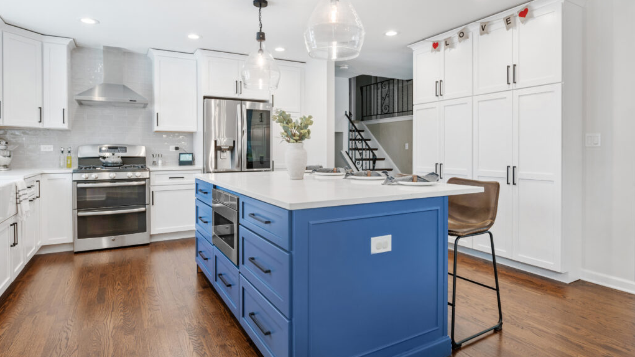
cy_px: 154
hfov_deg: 83.9
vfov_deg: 53.4
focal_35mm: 21
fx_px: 354
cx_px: 317
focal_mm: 20
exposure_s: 1/6
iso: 200
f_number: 8
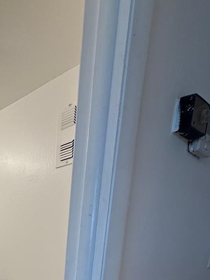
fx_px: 259
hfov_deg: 36.6
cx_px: -26
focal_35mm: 32
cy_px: 302
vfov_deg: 44.5
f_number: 2.2
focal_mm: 2.22
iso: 125
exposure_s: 1/120
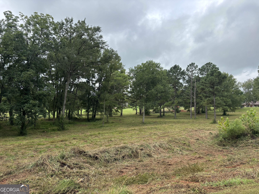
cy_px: 97
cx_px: 130
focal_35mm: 26
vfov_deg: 53.1
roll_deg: -2.2
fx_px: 195
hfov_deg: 67.3
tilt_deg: +3.6
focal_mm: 5.96
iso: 50
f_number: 1.6
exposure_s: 1/1499
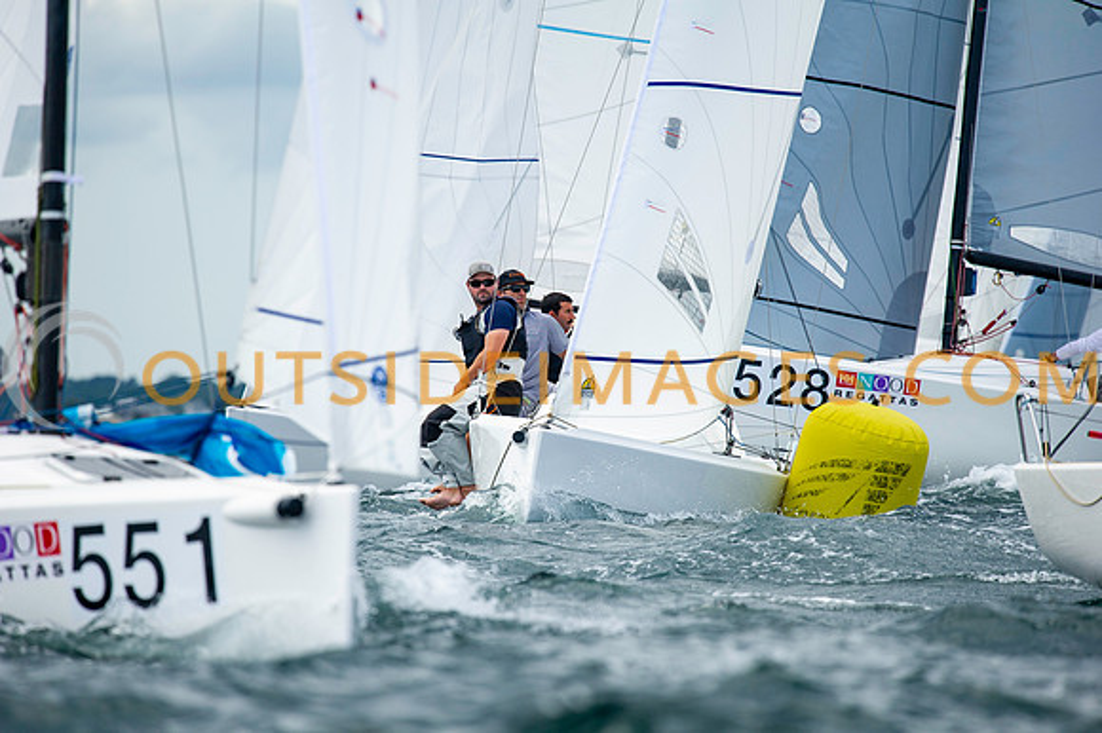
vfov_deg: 4.6
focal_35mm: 300
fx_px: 9178
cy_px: 366
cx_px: 551
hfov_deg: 6.9
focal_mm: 300
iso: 320
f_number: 5
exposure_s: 1/2500
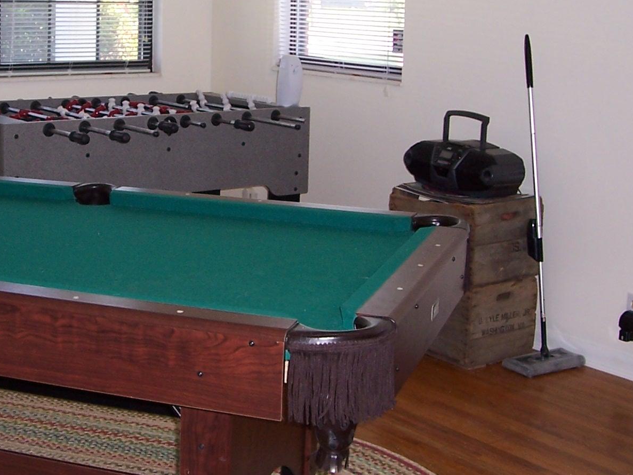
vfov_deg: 22.1
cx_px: 174
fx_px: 1207
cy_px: 151
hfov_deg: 29.0
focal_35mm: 66
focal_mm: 5.6
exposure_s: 1/60
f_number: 2.7
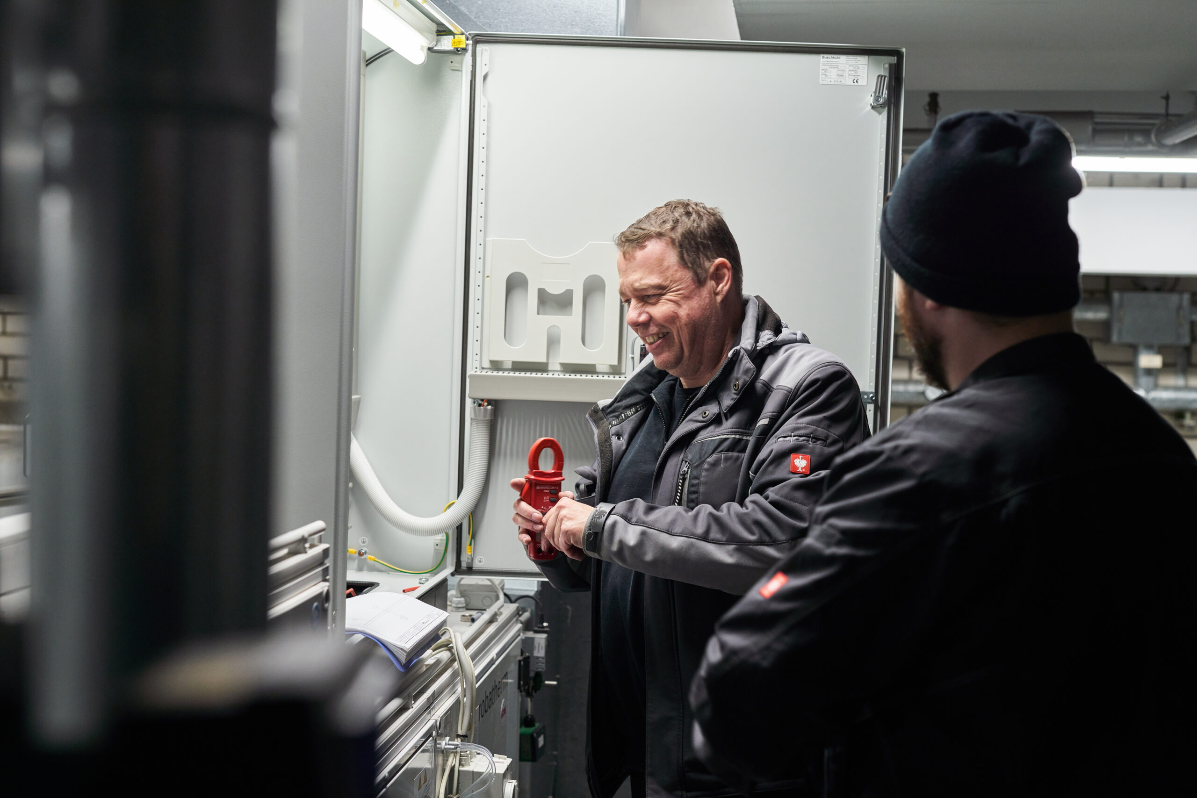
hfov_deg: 39.6
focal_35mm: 50
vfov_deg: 27.0
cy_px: 399
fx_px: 1662
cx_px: 598
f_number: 3.5
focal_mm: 50
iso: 640
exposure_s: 1/125
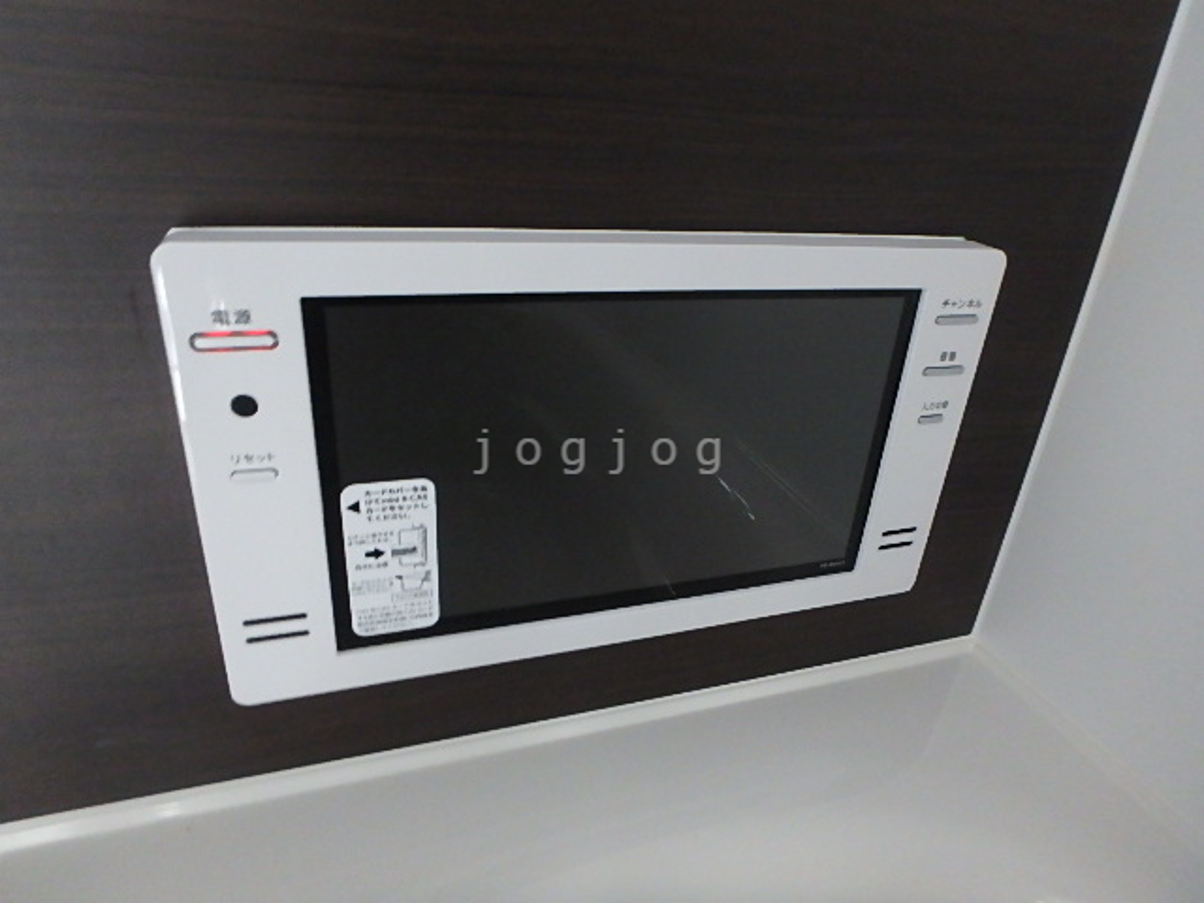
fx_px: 730
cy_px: 452
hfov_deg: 79.0
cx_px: 602
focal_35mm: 21
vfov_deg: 63.4
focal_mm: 3.7
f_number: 3.5
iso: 800
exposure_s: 1/15
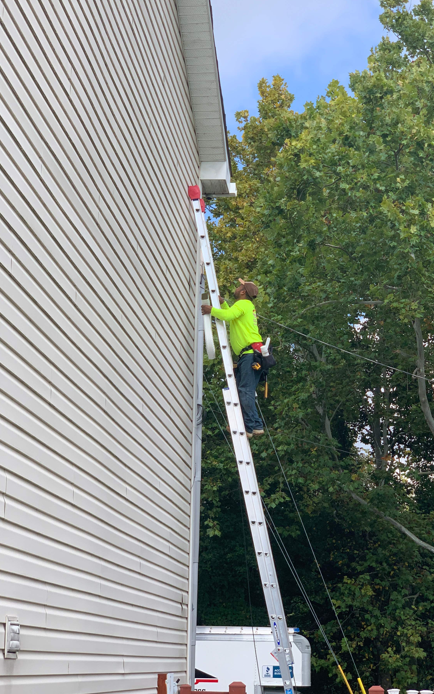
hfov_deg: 20.9
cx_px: 285
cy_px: 332
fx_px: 1174
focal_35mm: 62
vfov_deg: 33.0
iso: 16
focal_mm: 6
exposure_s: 1/564
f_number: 2.4
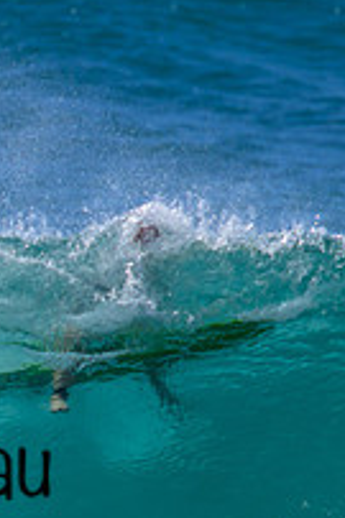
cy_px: 438
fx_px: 32915
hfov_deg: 0.6
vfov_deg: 0.9
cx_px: -220
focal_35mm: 2286
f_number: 11
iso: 800
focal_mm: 800
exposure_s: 1/2000
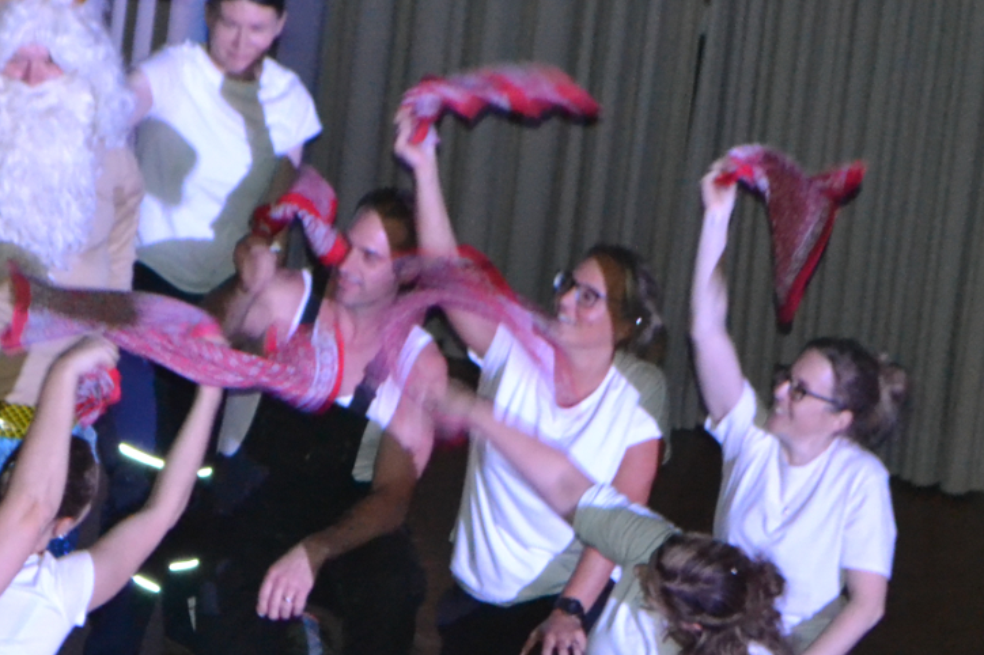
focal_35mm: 233
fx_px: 6377
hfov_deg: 8.8
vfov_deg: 5.9
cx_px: 71
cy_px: 478
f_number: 5.6
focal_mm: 55
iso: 3200
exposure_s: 1/60
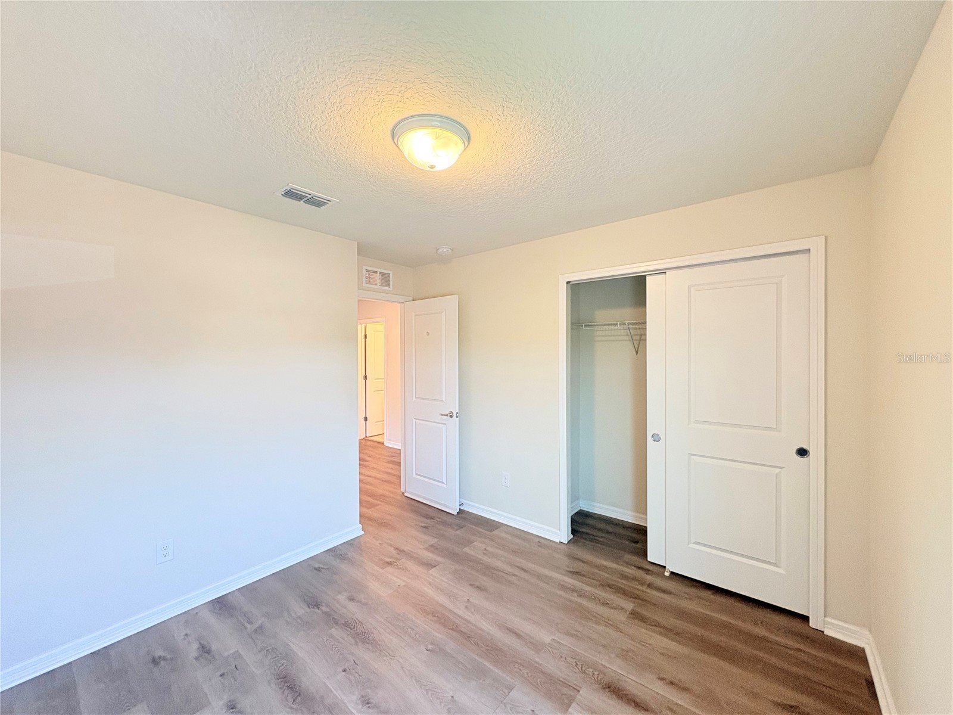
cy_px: 358
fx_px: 385
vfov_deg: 85.7
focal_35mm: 14
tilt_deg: -0.2
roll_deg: +1.4
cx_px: 476
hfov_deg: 102.1
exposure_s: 1/64
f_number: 2.2
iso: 200
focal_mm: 2.22
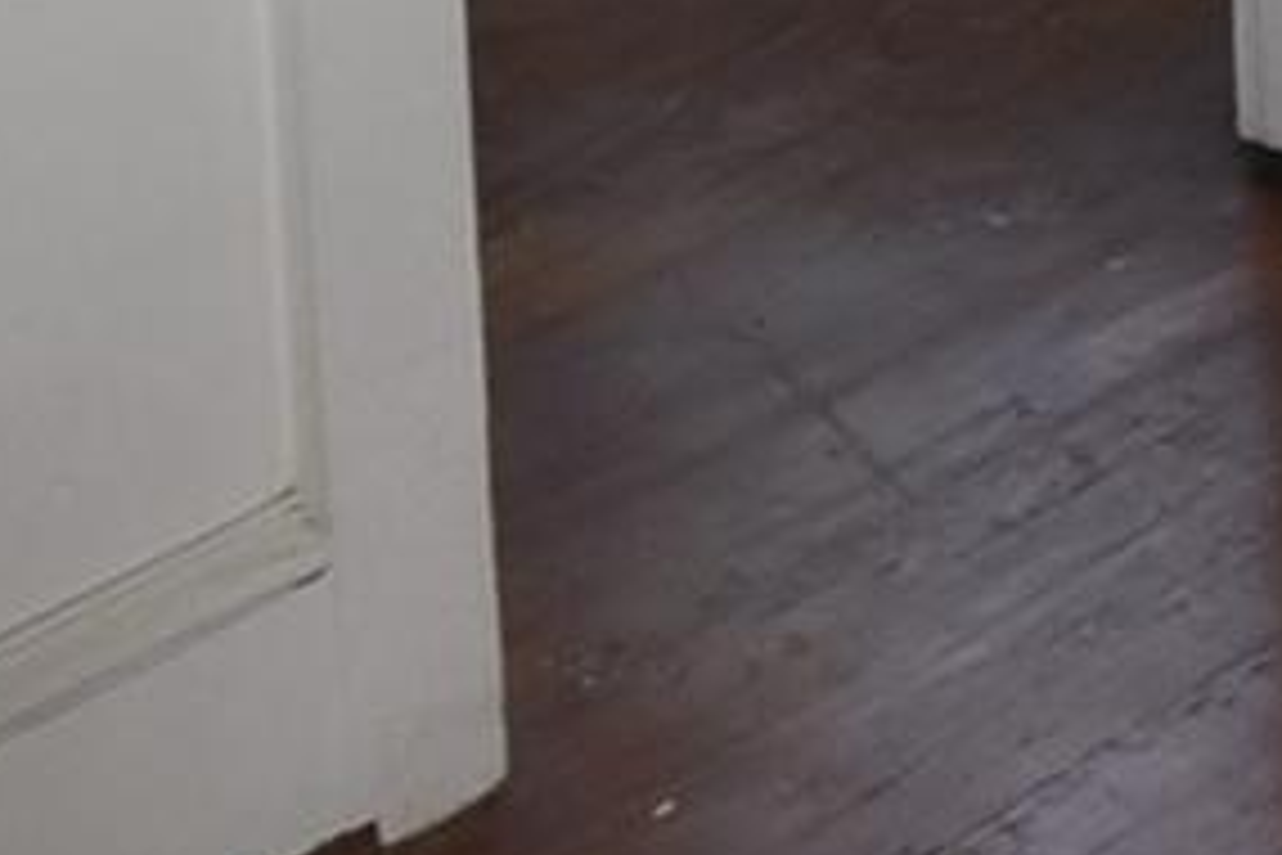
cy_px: -1404
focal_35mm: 194
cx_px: 2024
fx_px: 6908
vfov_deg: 6.6
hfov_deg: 10.2
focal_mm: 18
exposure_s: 1/60
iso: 800
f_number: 4
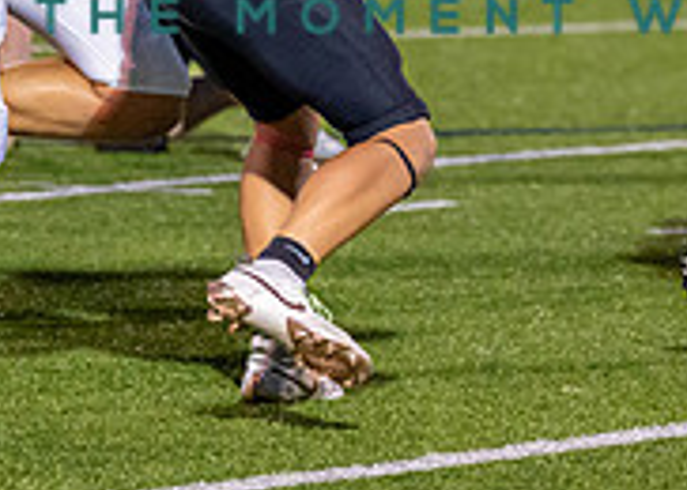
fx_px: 9580
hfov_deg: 4.1
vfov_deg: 2.9
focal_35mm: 491
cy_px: -224
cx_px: 289
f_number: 2.8
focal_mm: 115
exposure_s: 1/1250
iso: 3200
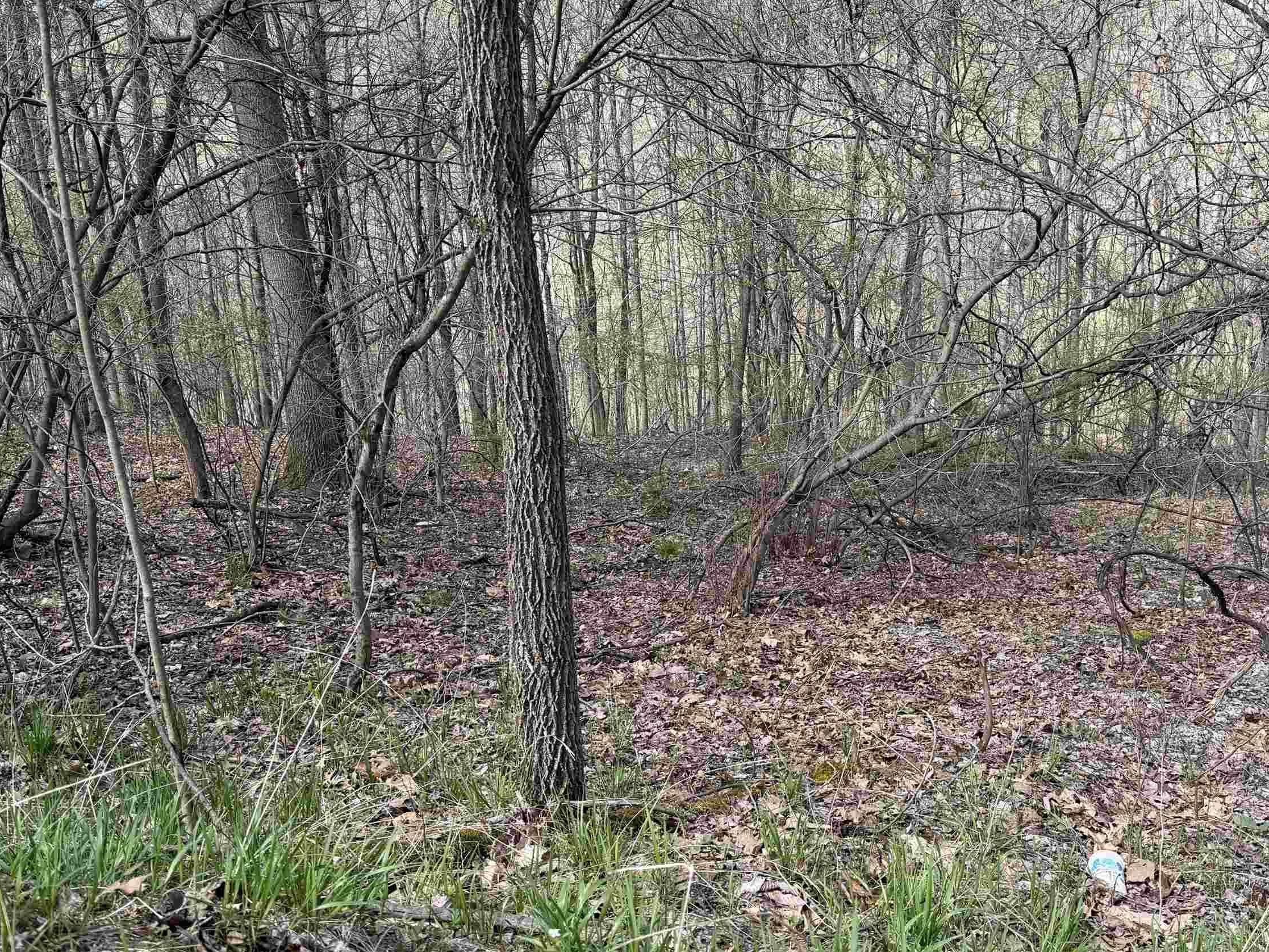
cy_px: 526
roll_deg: +1.7
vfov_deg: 42.9
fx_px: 1210
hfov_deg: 54.6
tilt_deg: -19.5
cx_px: 806
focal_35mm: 33
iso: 80
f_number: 1.78
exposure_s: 1/920
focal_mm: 6.76
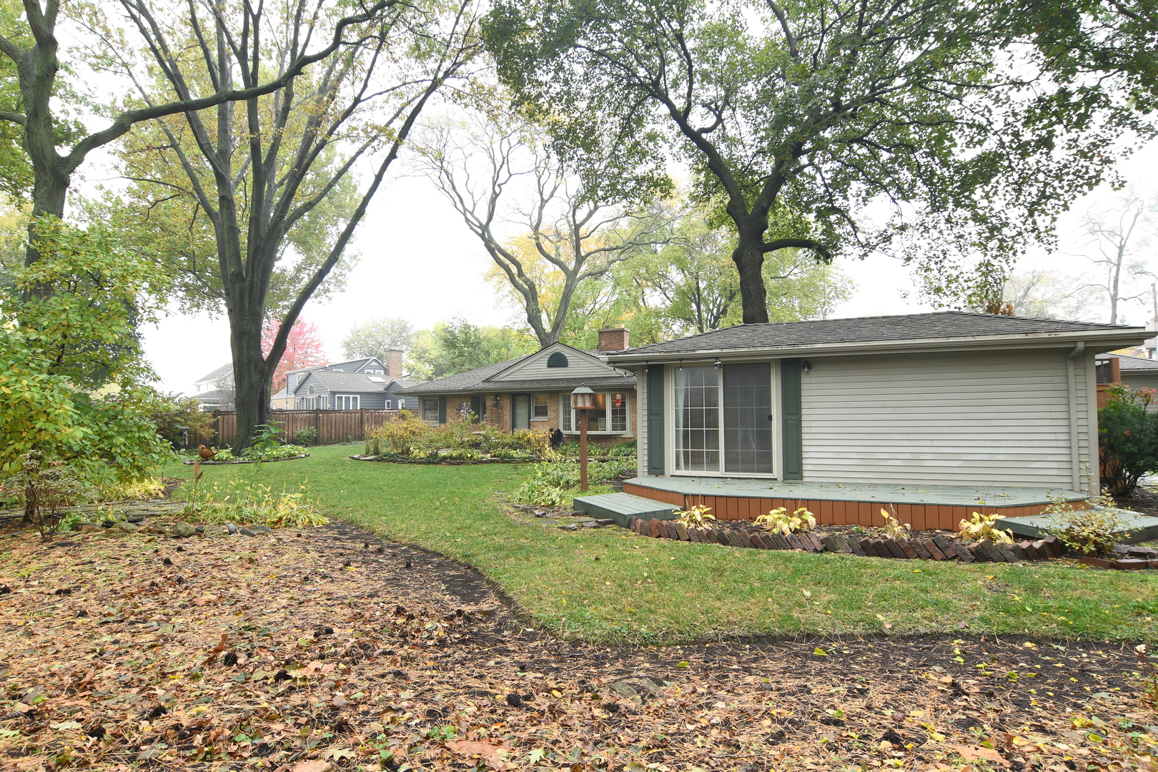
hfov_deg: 90.0
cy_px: 386
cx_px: 579
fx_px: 579
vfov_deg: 67.4
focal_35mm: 18
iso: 200
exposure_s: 1/30
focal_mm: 12
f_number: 8
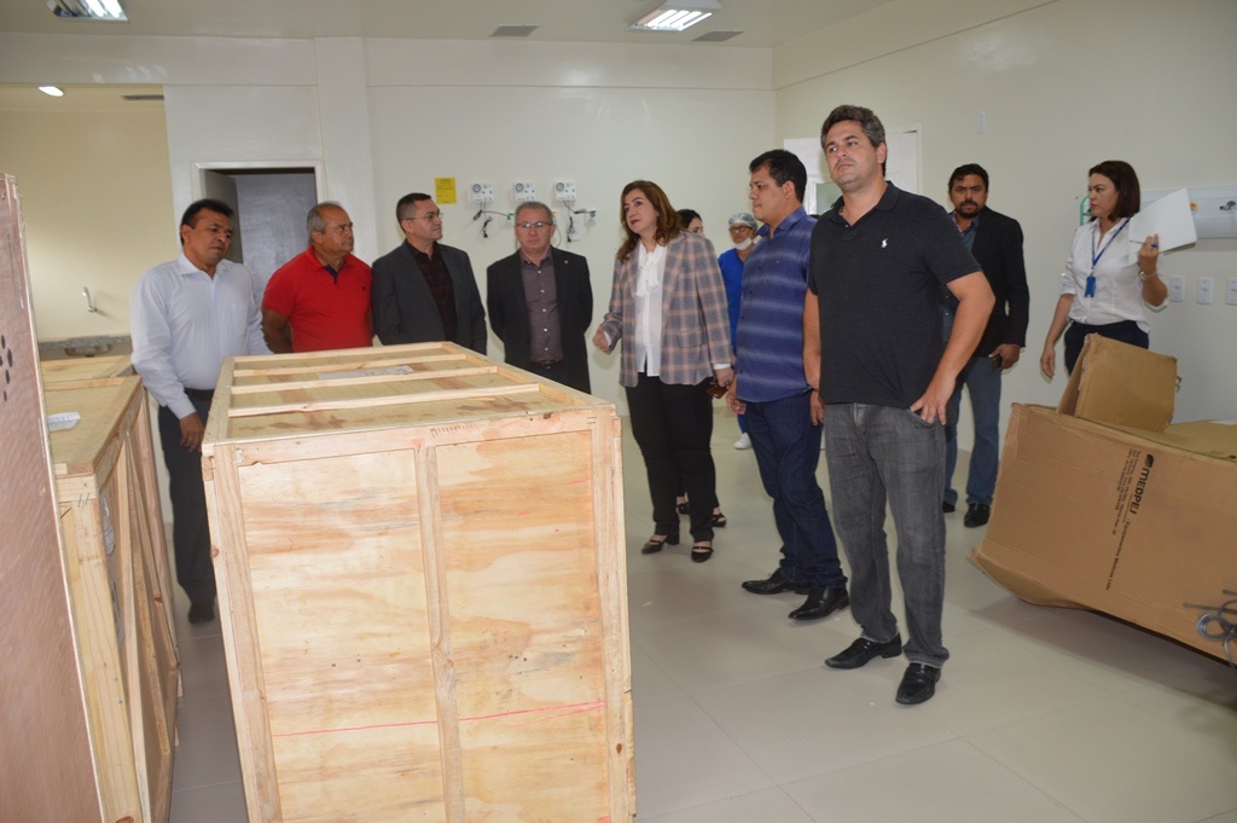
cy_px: 412
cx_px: 618
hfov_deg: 67.4
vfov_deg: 47.9
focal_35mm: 27
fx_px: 927
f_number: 4
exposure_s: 1/60
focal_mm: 18
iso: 400
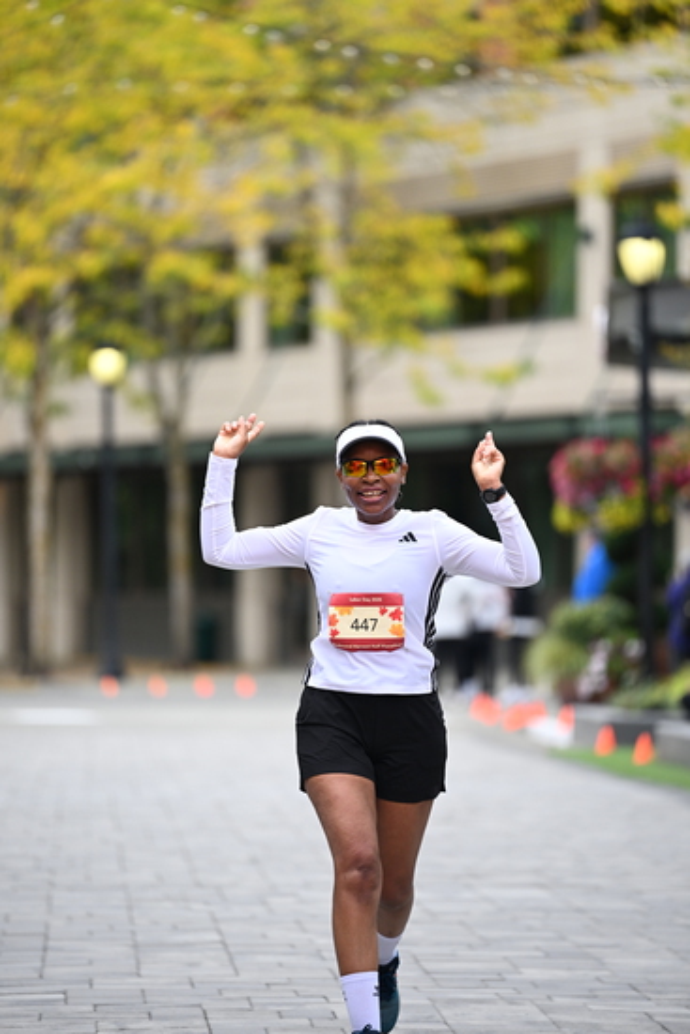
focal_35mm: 200
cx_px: 345
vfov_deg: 10.3
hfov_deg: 6.9
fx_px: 5746
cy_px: 517
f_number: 2.8
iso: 640
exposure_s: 1/2000
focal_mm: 200
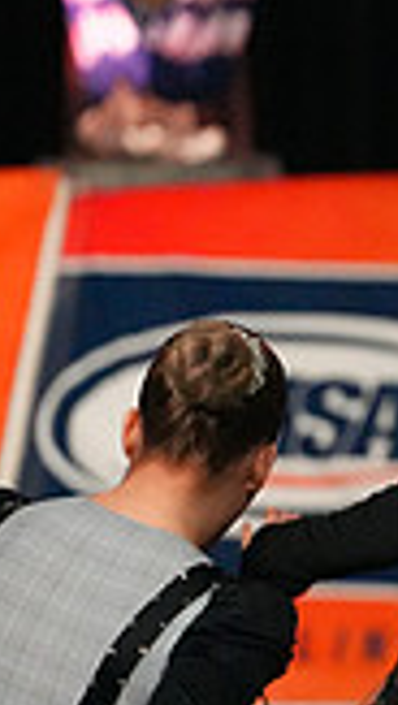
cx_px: 1151
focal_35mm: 1117
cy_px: 409
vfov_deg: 1.9
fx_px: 20903
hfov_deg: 1.1
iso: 16000
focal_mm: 300
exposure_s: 1/1250
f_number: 3.5
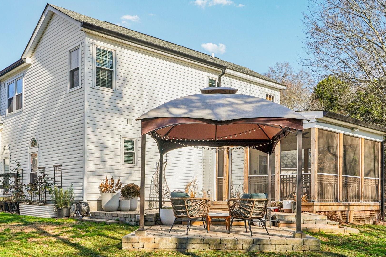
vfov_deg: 34.9
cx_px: 179
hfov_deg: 50.7
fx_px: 407
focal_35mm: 38
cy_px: 161
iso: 100
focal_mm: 20
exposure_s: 1/200
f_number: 8
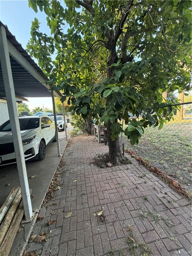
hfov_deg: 85.7
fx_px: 104
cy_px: 128
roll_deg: +5.0
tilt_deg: -8.0
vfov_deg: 102.1
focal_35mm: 14
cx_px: 96
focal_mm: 2.22
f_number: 2.2
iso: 160
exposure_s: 1/121
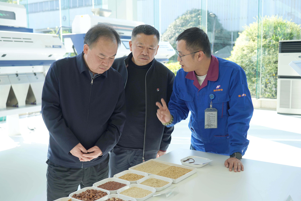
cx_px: 148
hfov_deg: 48.5
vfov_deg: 33.4
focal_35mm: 40
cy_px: 101
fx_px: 334
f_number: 4
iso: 125
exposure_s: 1/160
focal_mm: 39
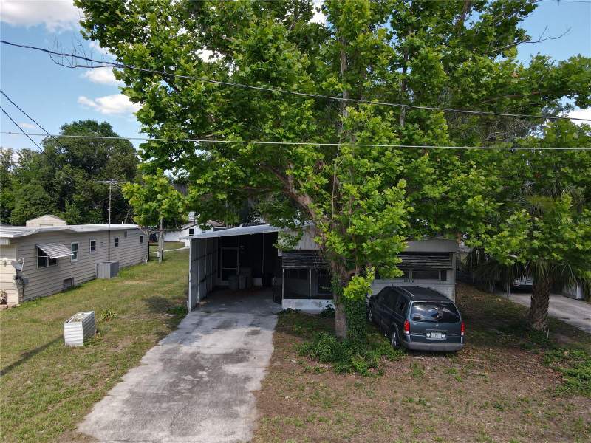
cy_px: 222
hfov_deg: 71.6
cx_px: 296
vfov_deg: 56.8
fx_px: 410
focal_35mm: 24
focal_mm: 4.5
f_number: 2.8
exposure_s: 1/200
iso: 100
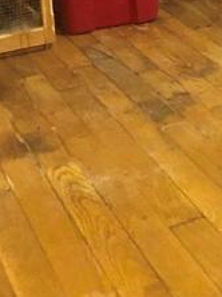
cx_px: 330
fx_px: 831
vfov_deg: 18.6
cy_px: -103
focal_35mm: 97
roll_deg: +1.1
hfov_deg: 14.3
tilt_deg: -7.4
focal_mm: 3.99
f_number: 1.8
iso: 80
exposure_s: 1/6
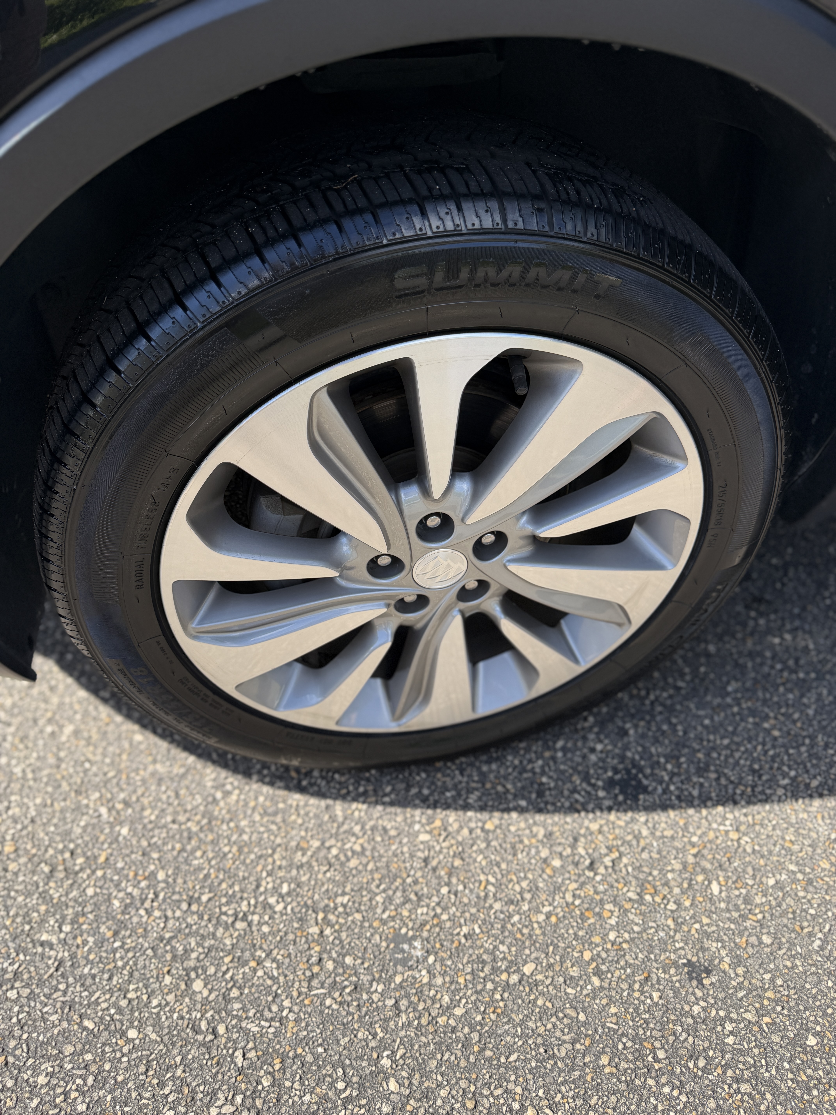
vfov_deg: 71.6
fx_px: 773
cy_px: 558
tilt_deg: -44.1
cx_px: 418
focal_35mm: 24
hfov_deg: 56.8
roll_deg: +3.3
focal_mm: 6.76
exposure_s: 1/1139
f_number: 1.78
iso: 80
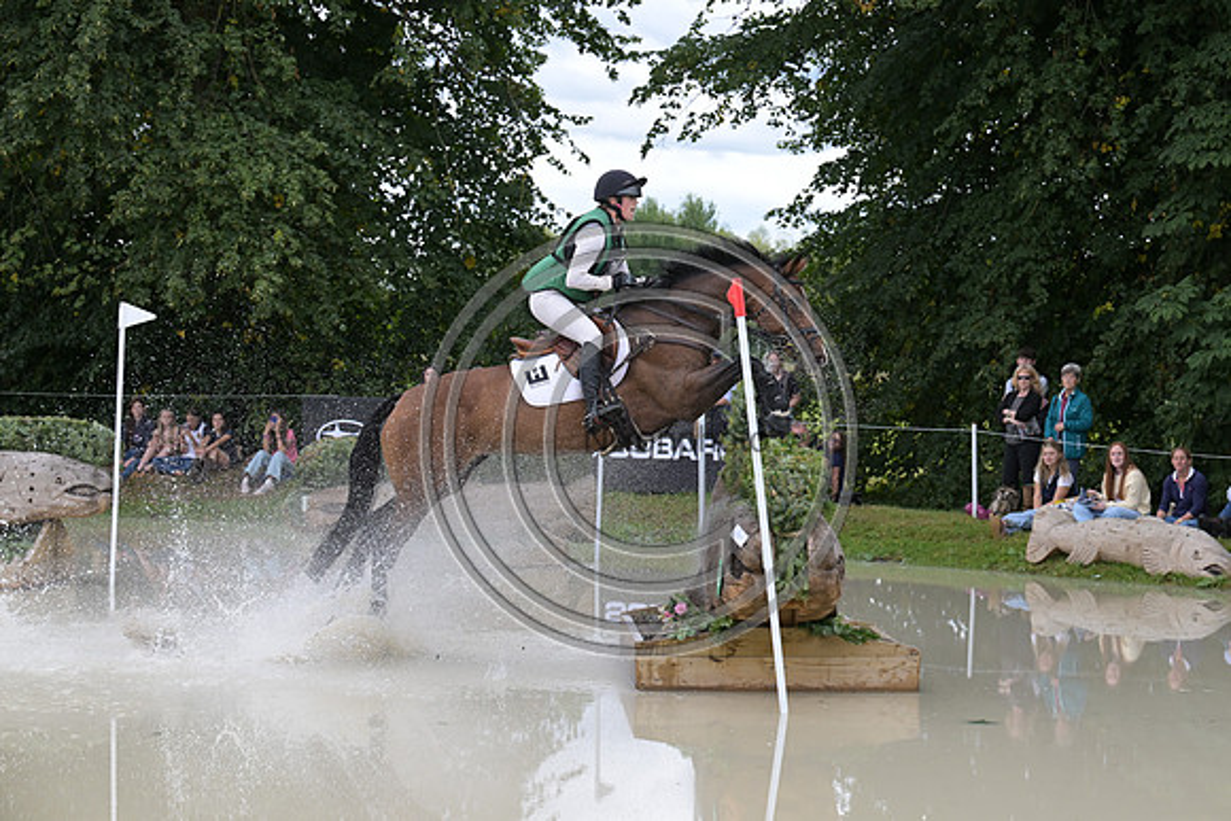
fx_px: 2941
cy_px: 410
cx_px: 616
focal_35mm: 86
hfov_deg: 23.6
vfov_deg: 15.9
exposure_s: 1/1250
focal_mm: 86
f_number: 5.6
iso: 1000
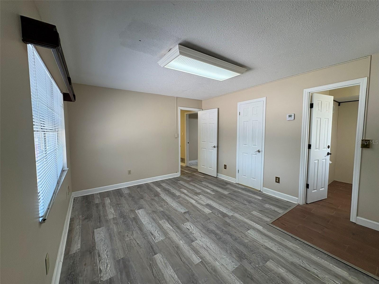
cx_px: 190
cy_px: 142
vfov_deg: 85.7
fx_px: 153
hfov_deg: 102.1
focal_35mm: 14
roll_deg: -0.1
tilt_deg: -3.7
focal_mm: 2.22
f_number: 2.2
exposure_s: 1/131
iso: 160
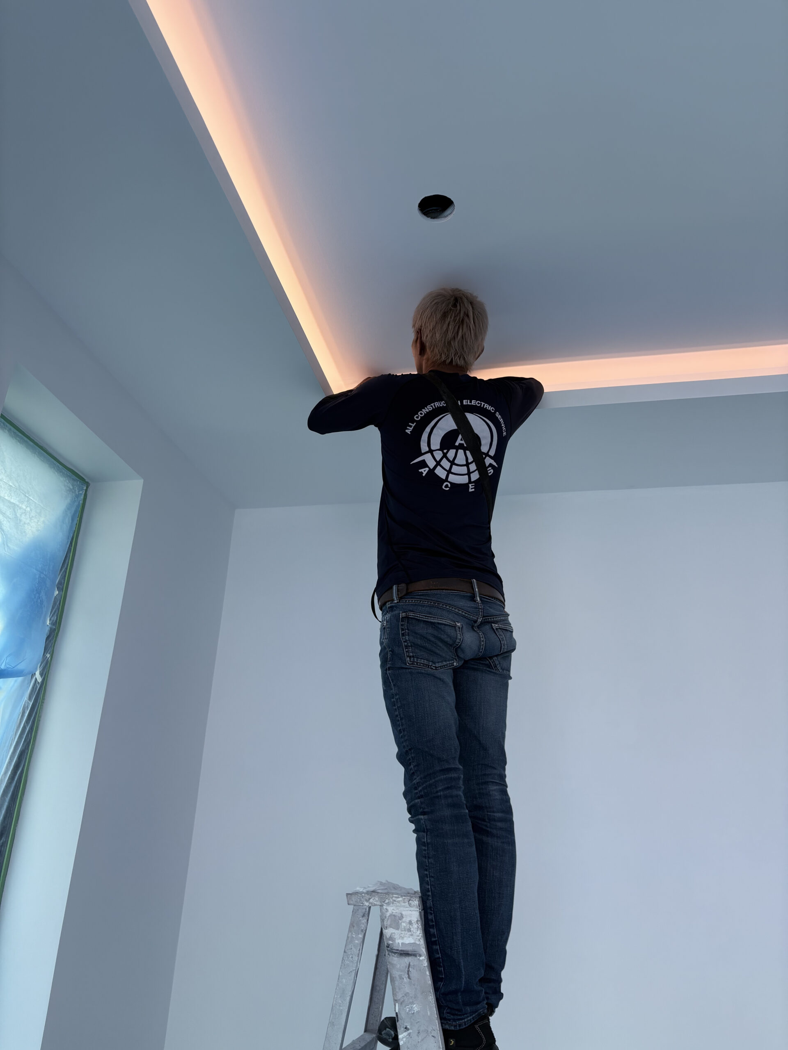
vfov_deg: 67.3
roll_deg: -3.0
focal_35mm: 26
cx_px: 394
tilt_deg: +23.1
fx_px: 789
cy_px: 525
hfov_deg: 53.1
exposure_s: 1/176
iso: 50
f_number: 1.6
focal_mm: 5.96
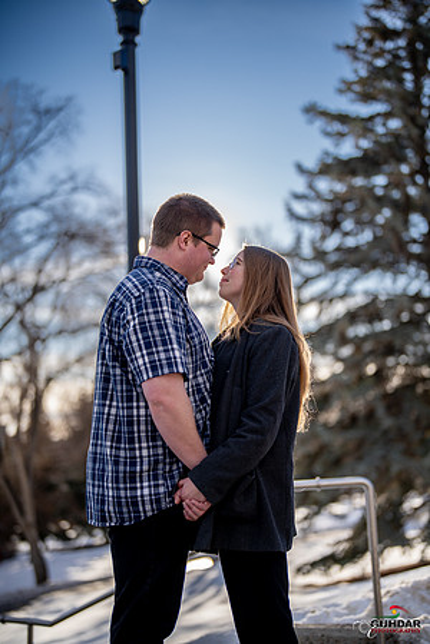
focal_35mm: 50
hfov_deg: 27.0
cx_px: 215
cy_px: 322
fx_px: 896
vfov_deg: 39.6
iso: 125
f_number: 1.3
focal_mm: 50
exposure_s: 1/6400
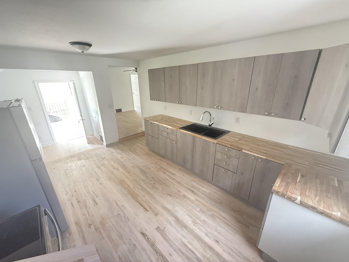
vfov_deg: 85.7
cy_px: 131
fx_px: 141
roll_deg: +0.7
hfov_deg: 102.1
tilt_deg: -19.5
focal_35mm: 14
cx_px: 174
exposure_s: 1/60
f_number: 2.2
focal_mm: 2.22
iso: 640
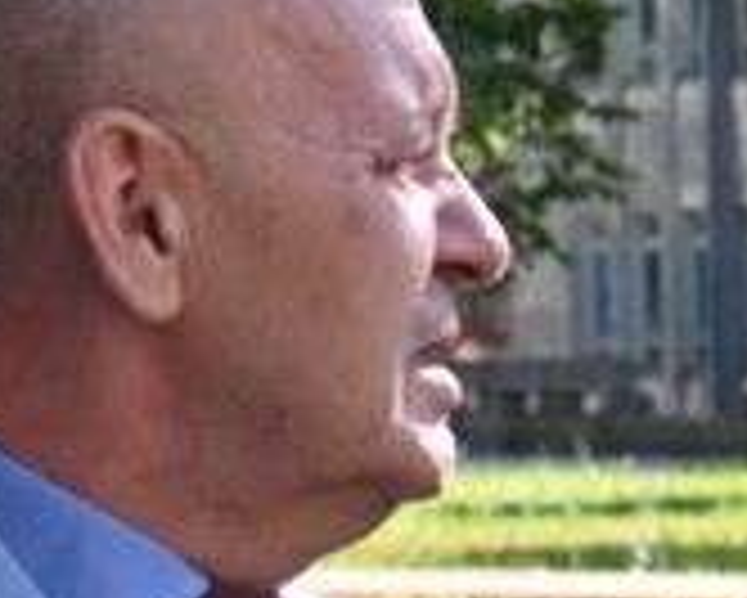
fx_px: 6769
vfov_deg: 5.1
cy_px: 481
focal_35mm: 306
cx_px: 1620
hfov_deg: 6.1
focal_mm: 47
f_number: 5.6
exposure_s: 1/250
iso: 200
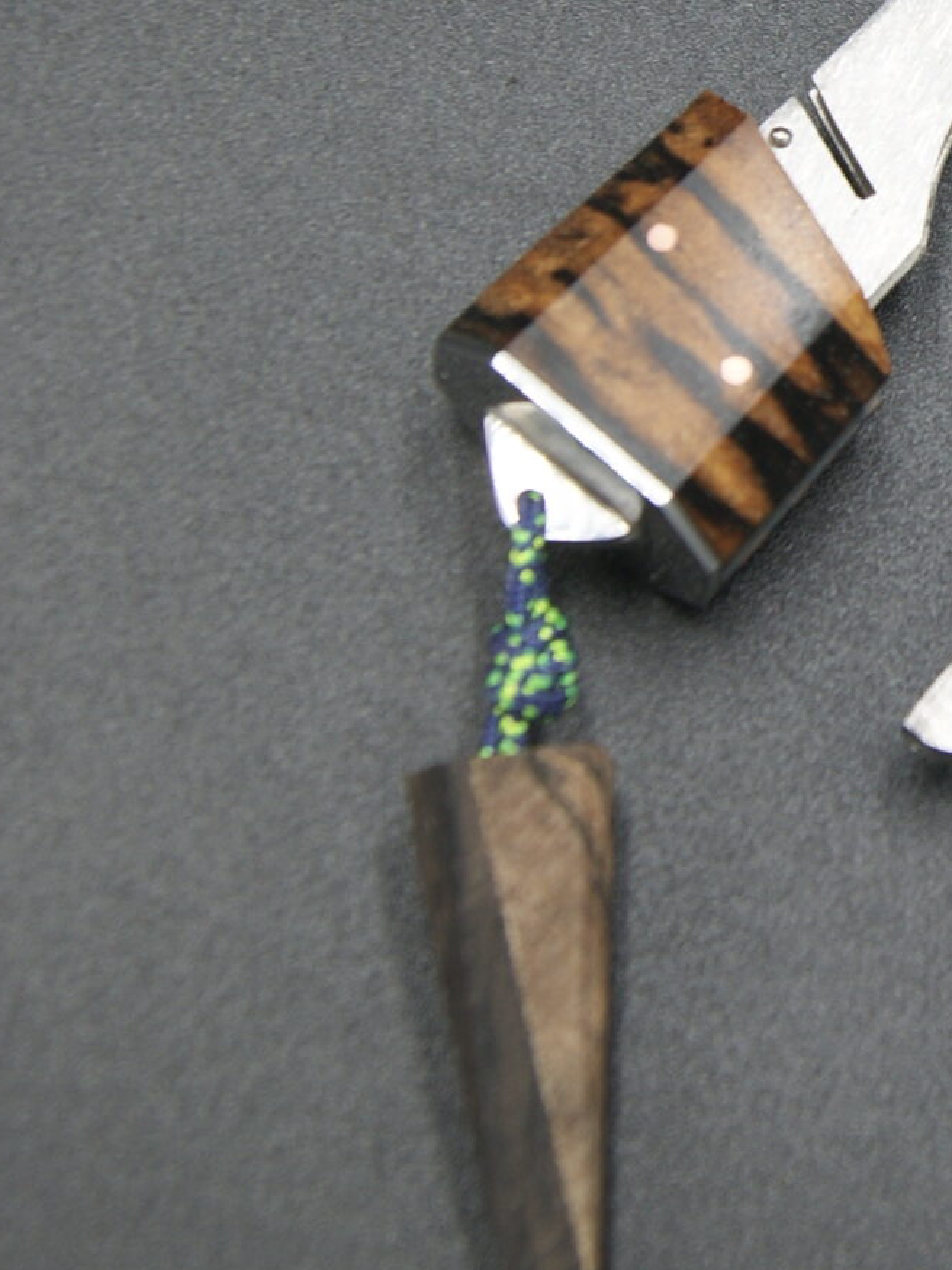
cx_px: 1206
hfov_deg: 15.2
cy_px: 151
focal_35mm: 93
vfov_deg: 20.7
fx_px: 3411
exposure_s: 1/40
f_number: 5
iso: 100
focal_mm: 22
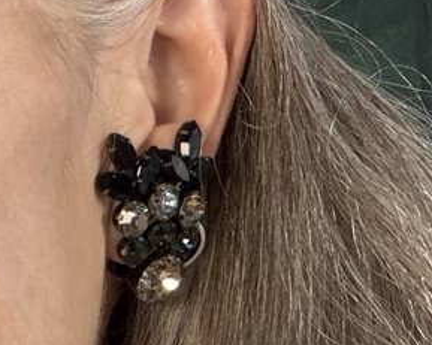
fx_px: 1815
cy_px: 630
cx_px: -215
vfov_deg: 10.2
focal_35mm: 142
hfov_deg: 12.9
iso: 200
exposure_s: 1/60
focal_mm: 2.71
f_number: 1.9
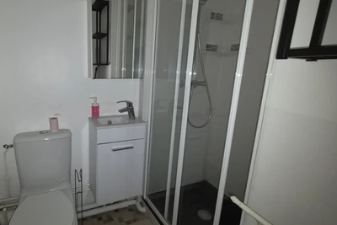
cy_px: 104
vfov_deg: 67.3
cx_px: 123
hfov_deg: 87.9
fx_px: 169
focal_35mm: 18
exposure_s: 1/50
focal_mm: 2.2
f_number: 2.2
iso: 250
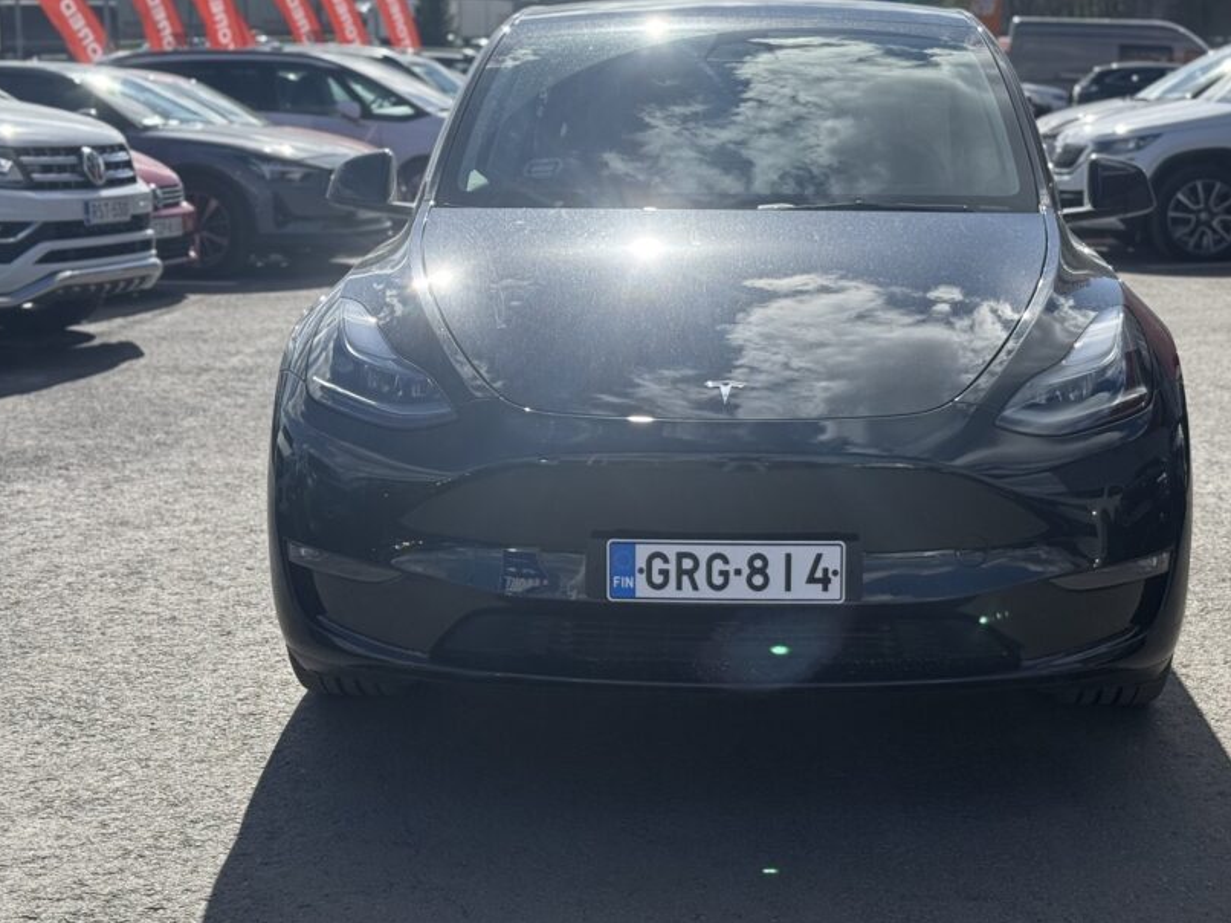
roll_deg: -0.9
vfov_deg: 24.0
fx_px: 2169
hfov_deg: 31.6
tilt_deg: -10.1
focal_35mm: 61
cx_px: 719
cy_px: 439
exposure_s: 1/4587
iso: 64
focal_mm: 6.76
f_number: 1.78
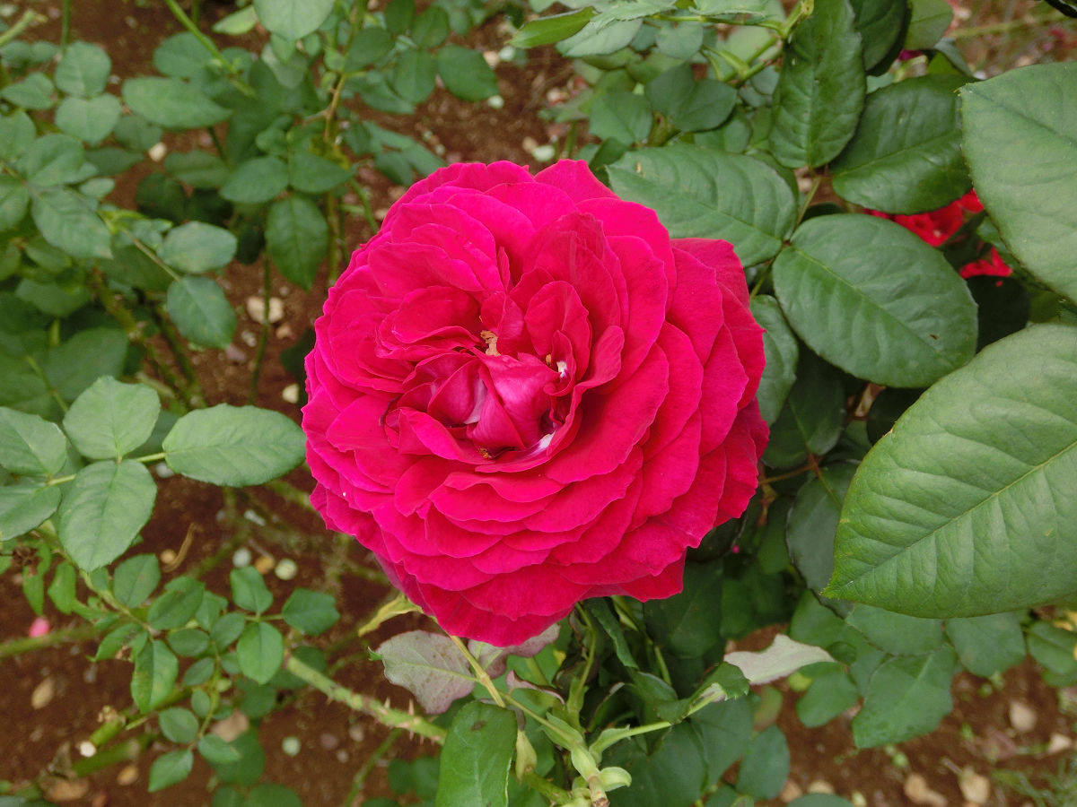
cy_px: 404
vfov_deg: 49.7
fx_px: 871
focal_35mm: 28
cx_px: 538
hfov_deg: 63.4
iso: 100
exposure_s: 1/125
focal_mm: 5
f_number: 3
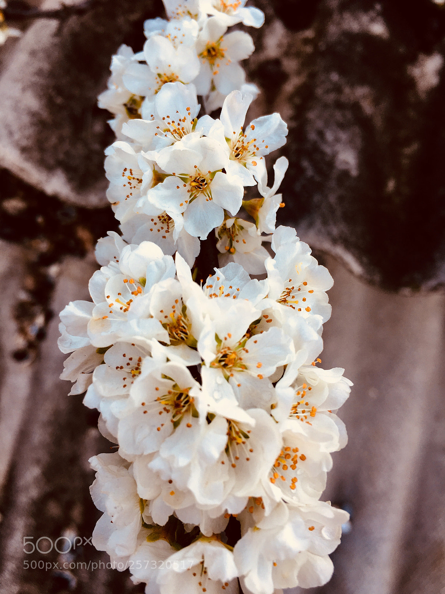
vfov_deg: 61.7
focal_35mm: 29
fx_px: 497
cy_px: 297
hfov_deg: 48.2
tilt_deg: -56.7
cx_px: 222
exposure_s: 1/139
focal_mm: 4.15
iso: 25
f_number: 2.2
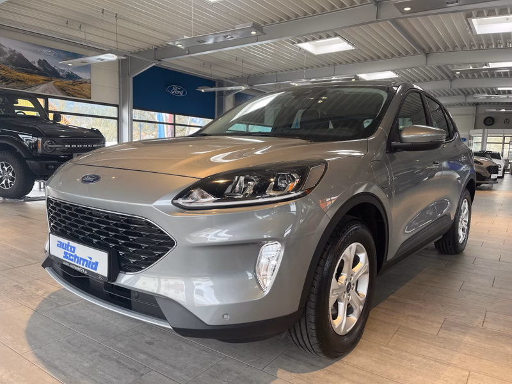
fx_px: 385
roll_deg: -1.8
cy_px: 192
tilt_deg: -7.8
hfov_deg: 67.3
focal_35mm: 26
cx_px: 256
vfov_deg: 53.1
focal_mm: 5.1
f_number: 1.6
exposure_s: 1/100
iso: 80
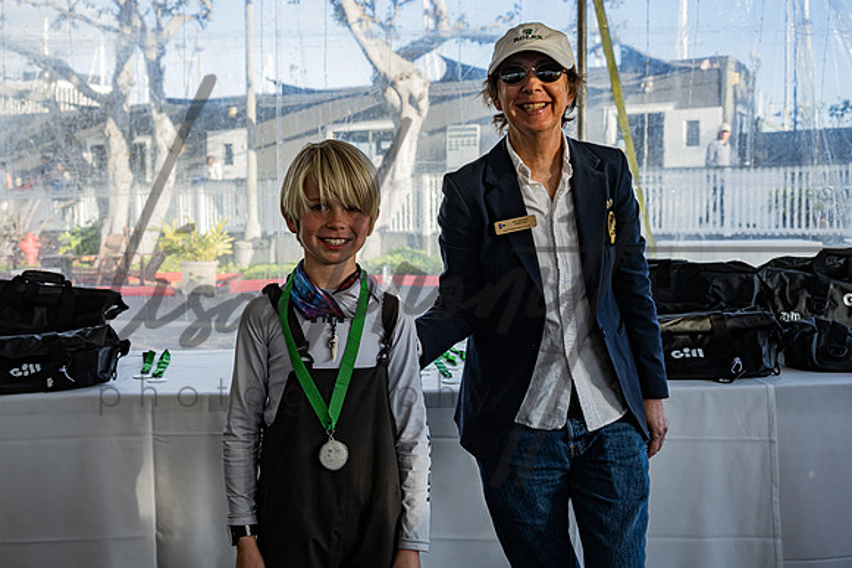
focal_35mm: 40
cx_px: 357
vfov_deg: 33.6
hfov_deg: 48.5
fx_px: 941
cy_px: 242
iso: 200
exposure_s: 1/250
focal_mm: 34
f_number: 5
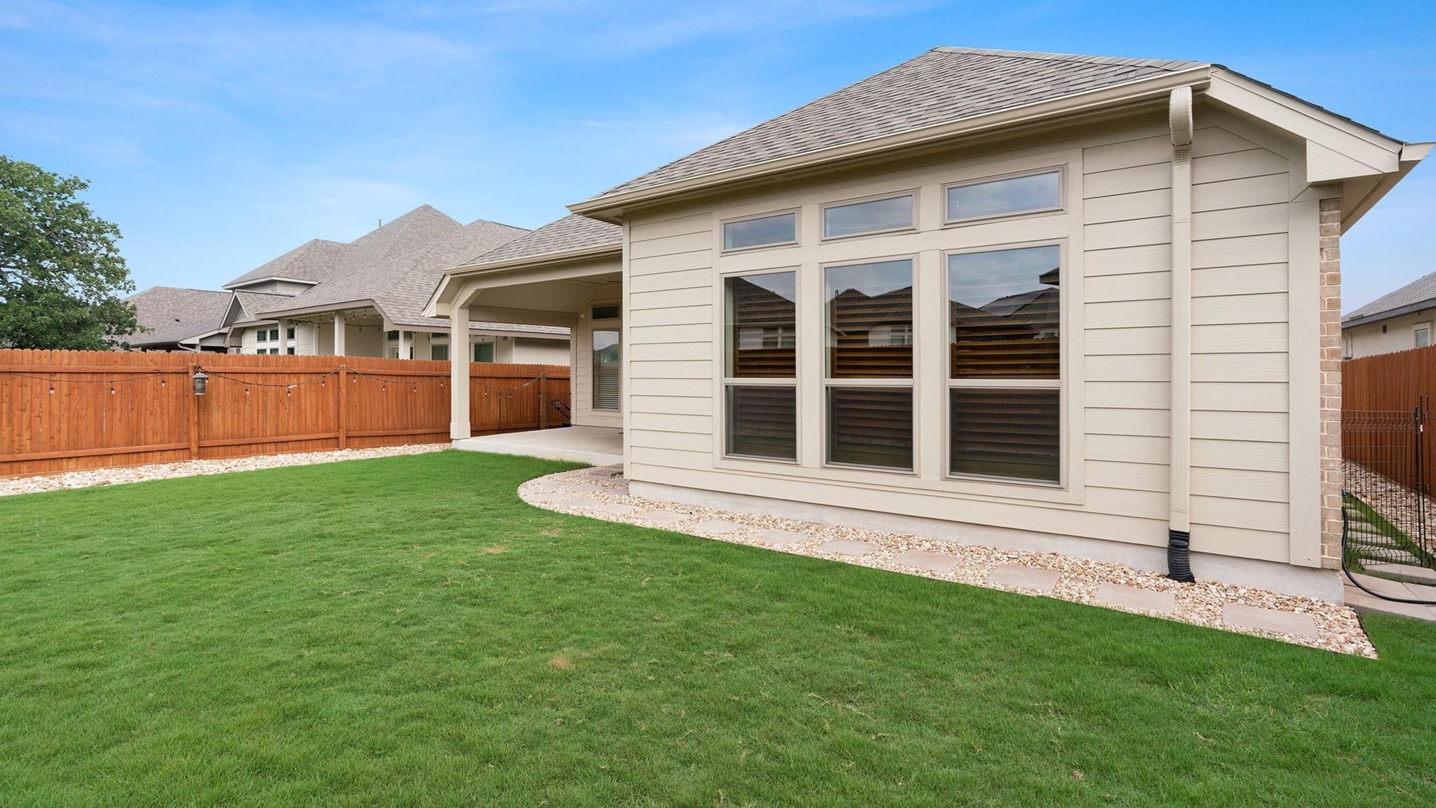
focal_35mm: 17
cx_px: 722
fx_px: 647
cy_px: 362
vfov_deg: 63.8
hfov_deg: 95.9
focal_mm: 16
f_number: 8
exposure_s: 1/400
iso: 500
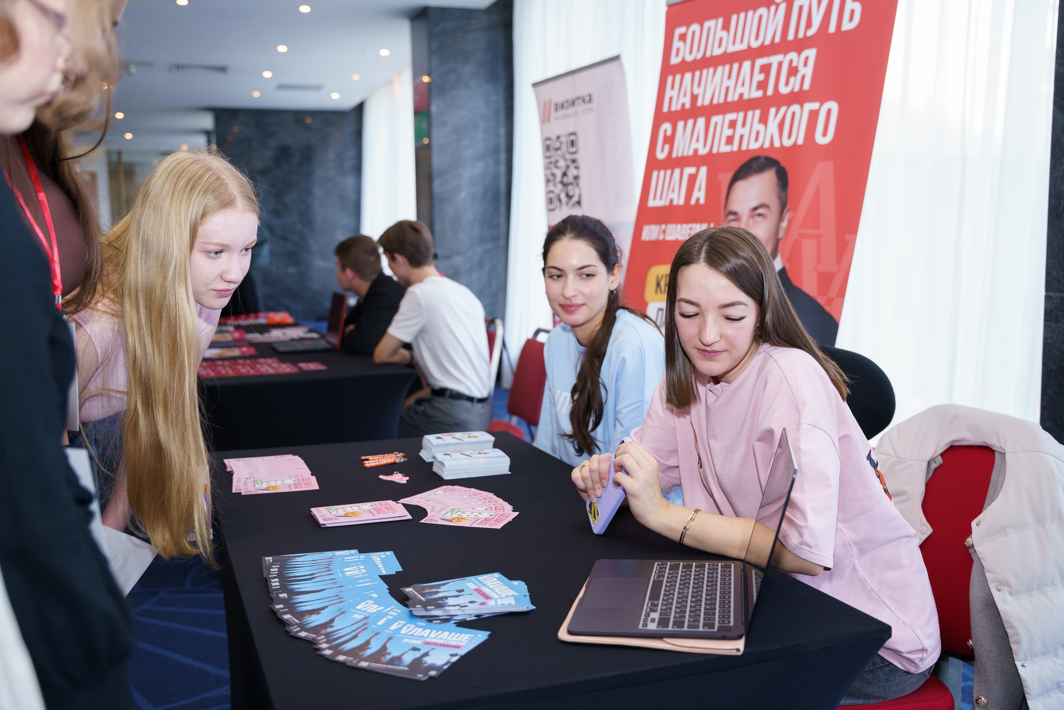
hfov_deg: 52.8
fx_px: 1073
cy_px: 355
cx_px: 532
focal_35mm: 36
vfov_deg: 36.6
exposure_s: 1/250
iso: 800
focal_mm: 36.3
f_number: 3.2
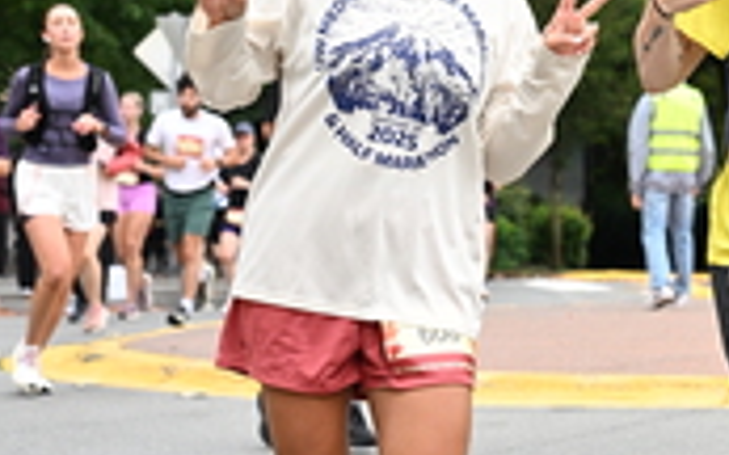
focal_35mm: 165
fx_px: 3277
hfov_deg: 12.6
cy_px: 55
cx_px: 706
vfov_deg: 7.9
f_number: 4
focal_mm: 51
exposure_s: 1/800
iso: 1600
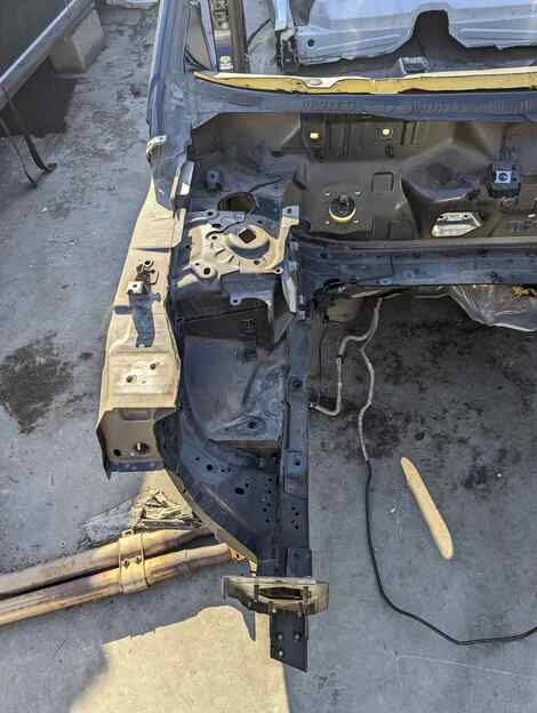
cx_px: 268
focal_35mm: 24
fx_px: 495
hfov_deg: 56.9
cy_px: 356
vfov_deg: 71.5
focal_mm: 6.81
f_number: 1.85
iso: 41
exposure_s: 1/750
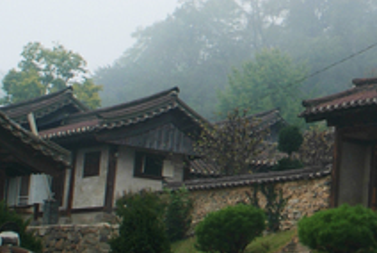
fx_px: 1038
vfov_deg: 13.9
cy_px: 130
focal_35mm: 99
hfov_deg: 19.1
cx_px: 481
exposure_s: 1/180
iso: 100
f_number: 6.7
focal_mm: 20
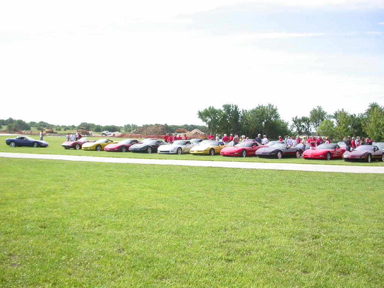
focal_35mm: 38
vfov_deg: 37.7
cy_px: 144
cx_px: 192
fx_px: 422
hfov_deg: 49.0
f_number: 2.6
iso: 100
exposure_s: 1/1000
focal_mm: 7.85
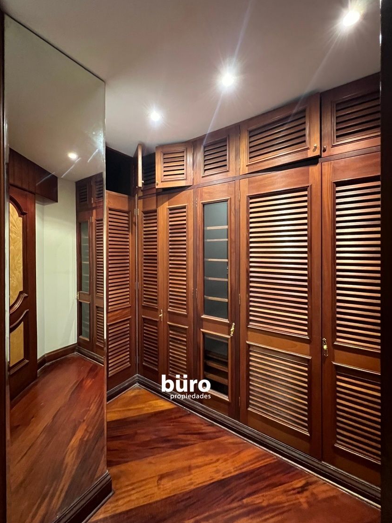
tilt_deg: +0.4
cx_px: 187
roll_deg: -0.1
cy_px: 250
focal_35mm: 14
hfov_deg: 85.6
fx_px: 211
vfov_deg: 102.0
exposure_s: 1/40
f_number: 1.8
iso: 1000
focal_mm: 1.57
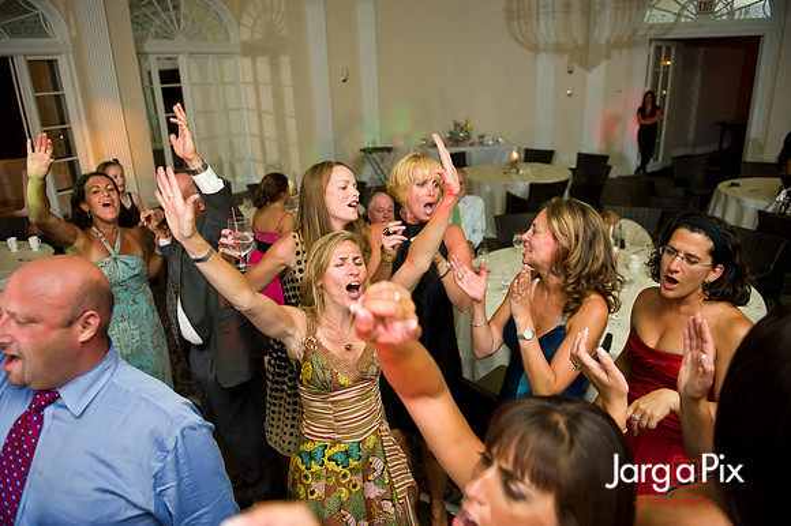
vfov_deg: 53.1
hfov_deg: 73.8
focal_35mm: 24
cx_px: 396
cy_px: 263
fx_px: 527
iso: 1600
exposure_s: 1/125
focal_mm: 24
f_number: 3.2
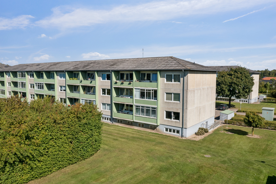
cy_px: 92
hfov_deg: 65.5
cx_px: 138
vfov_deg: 46.4
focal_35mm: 28
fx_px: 215
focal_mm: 10.3
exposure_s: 1/120
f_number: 8
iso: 100
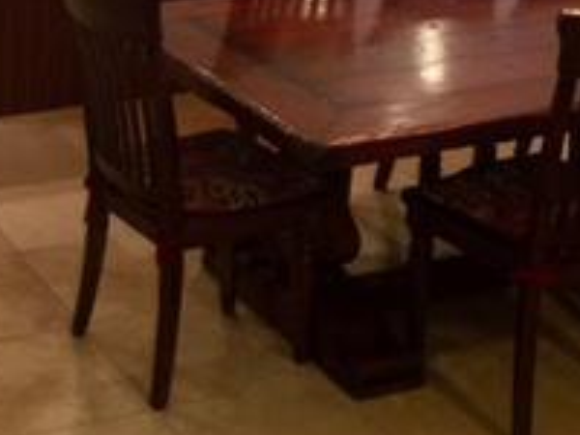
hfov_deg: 20.6
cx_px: 49
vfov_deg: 15.6
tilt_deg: -16.2
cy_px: -14
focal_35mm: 93
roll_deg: +0.5
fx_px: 1558
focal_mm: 4.15
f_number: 2.2
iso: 50
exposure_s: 1/15
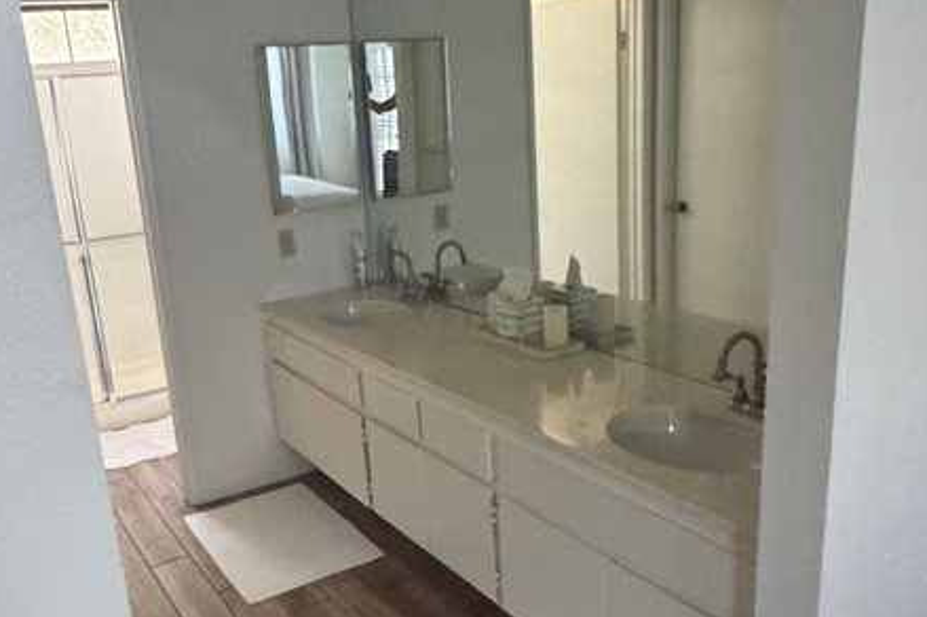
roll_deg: +6.5
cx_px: 395
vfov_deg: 38.8
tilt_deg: -17.1
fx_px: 875
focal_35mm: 34
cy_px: 351
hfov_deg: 55.6
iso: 1250
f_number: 2.2
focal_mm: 2.22
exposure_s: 1/40
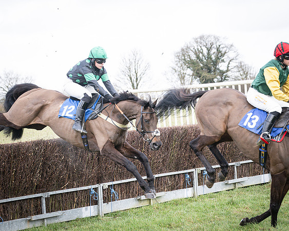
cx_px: 145
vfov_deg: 13.0
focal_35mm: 118
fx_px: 1012
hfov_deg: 16.3
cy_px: 116
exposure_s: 1/1000
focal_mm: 70
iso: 400
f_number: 4
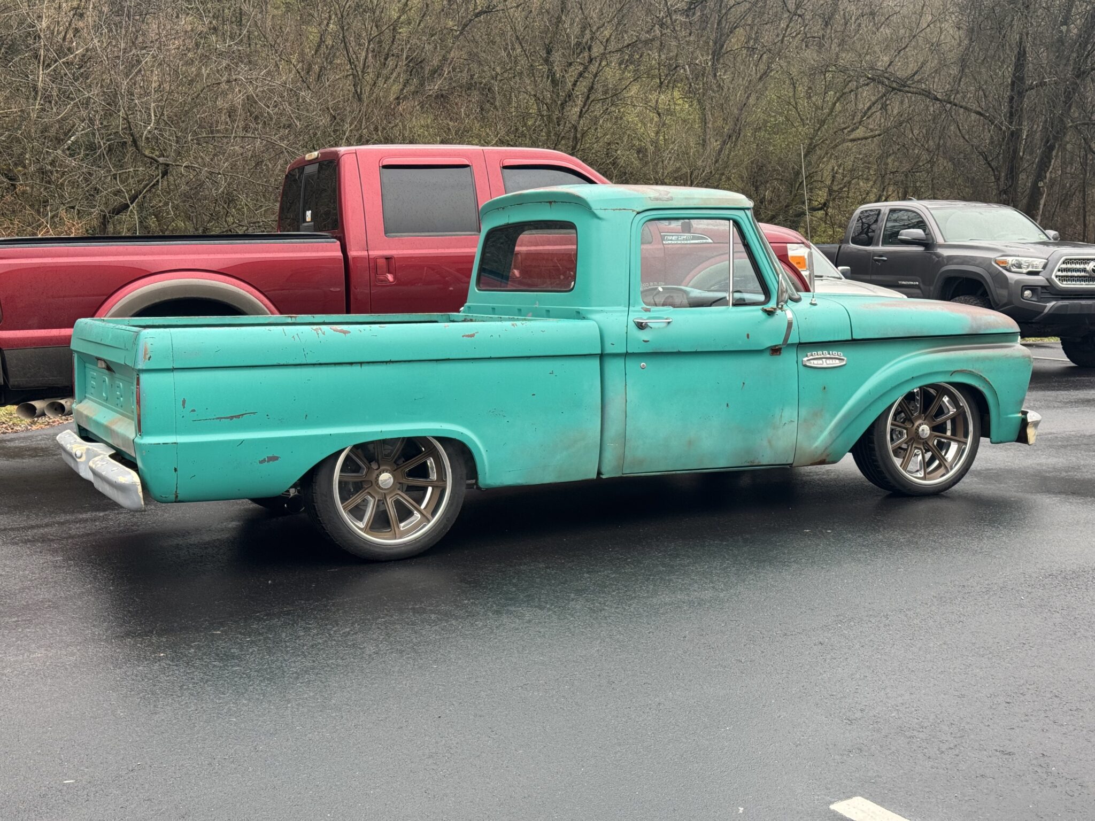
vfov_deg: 30.3
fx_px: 1518
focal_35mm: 48
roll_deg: +0.4
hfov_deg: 39.7
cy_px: 410
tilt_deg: -5.8
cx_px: 548
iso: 64
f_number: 1.78
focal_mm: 6.76
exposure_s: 1/284
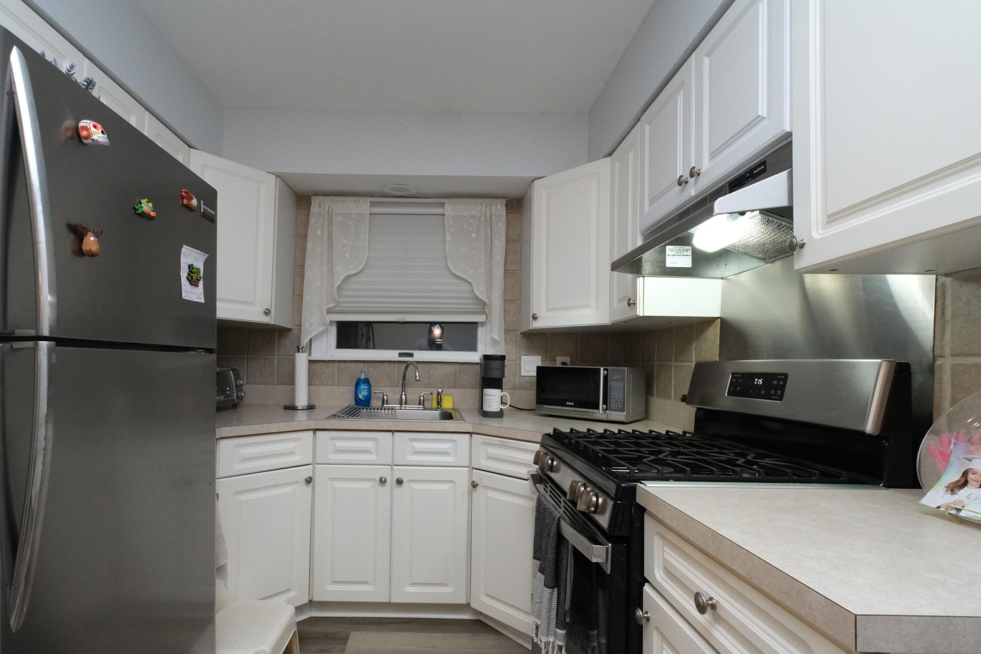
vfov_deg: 70.3
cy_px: 355
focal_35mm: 17
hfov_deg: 92.8
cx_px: 432
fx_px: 463
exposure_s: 1/60
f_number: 8
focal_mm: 10
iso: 2500
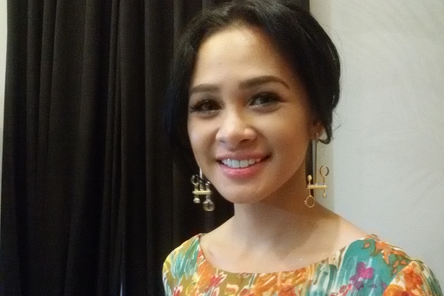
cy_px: 155
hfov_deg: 57.2
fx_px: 407
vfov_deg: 39.9
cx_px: 227
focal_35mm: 33
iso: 1000
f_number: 2.4
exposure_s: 1/17
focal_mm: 2.93
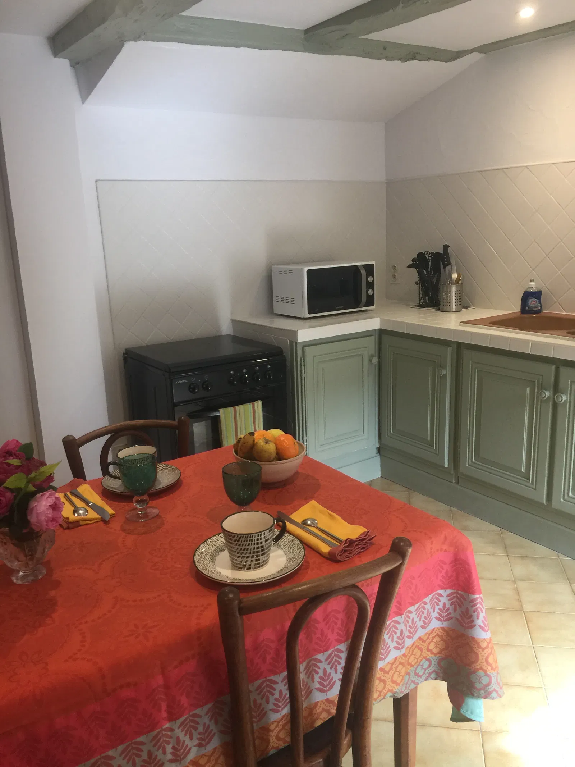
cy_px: 384
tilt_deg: -11.6
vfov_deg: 61.7
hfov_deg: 48.2
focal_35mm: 29
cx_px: 288
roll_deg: +1.2
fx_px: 642
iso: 50
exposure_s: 1/33
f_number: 2.2
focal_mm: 4.15
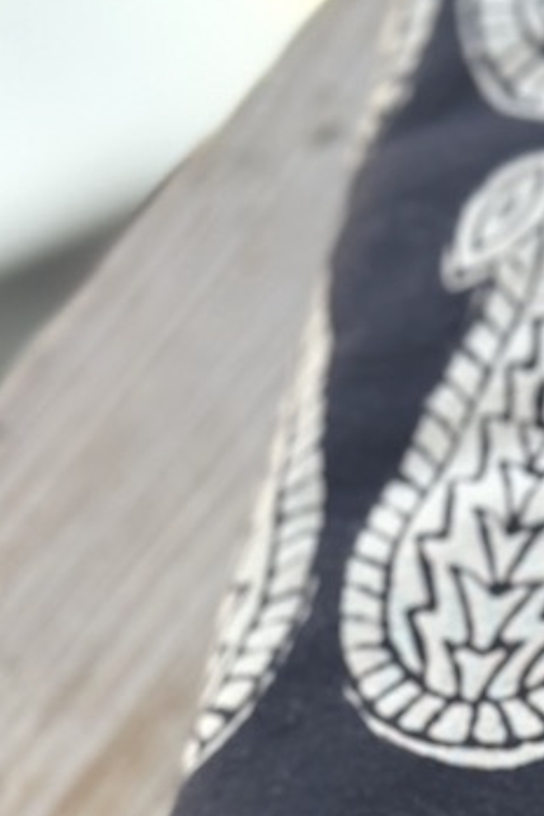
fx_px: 3241
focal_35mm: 143
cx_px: 782
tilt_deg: -63.5
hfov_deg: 9.4
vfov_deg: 13.7
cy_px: 1095
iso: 64
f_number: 1.78
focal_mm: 6.76
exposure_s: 1/372
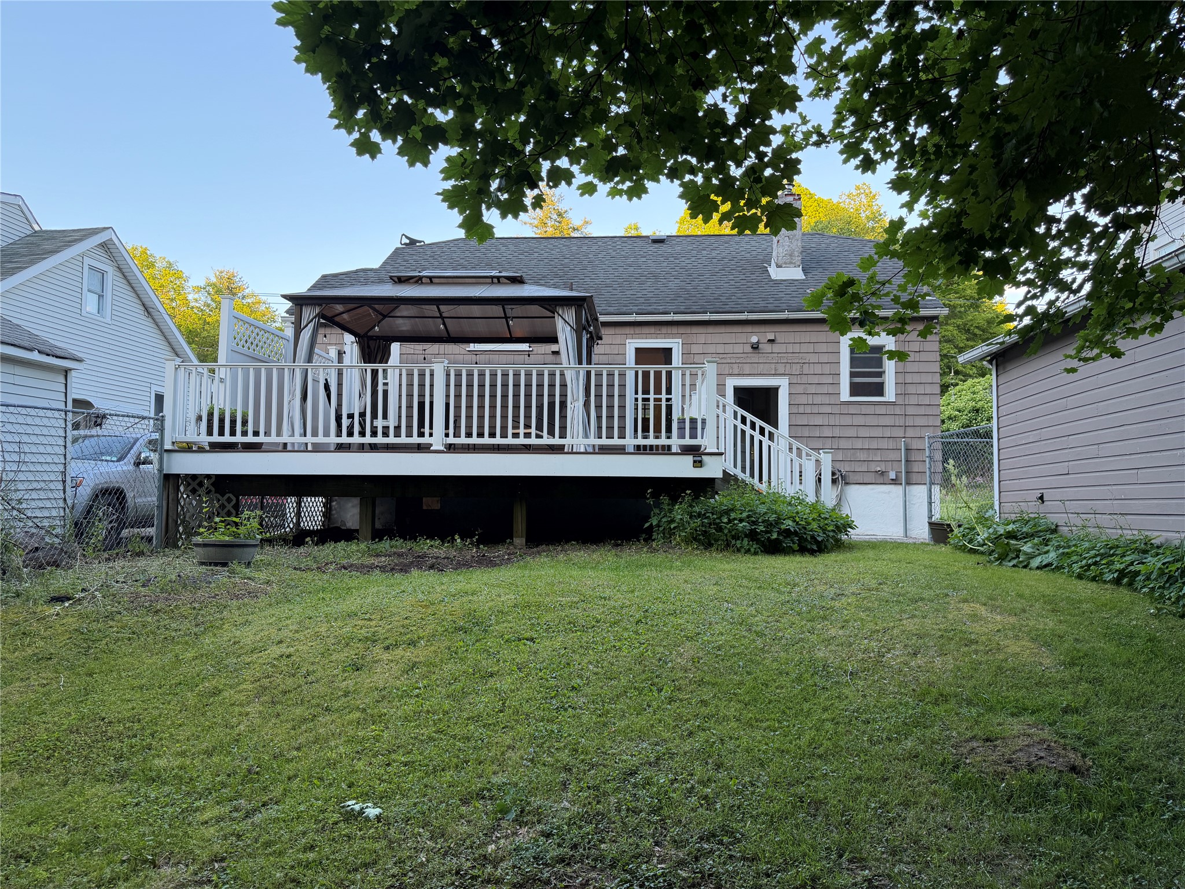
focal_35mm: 24
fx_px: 822
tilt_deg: +4.1
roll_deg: +0.1
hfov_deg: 71.6
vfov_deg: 56.8
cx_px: 592
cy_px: 444
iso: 100
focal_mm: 6.76
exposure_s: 1/183
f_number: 1.78
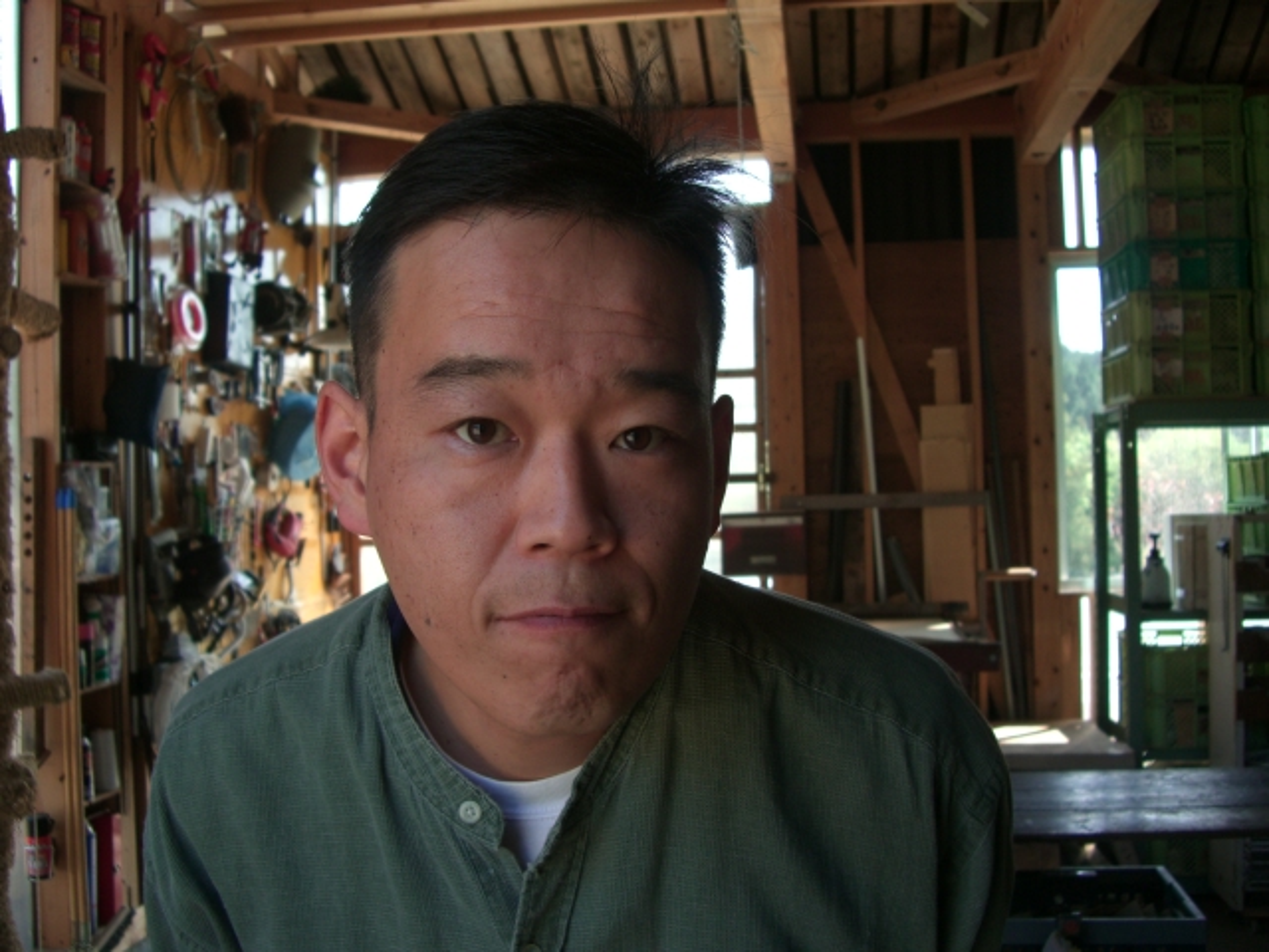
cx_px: 634
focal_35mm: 38
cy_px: 476
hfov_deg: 49.0
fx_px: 1393
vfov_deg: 37.7
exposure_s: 1/100
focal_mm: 7.9
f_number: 2.8
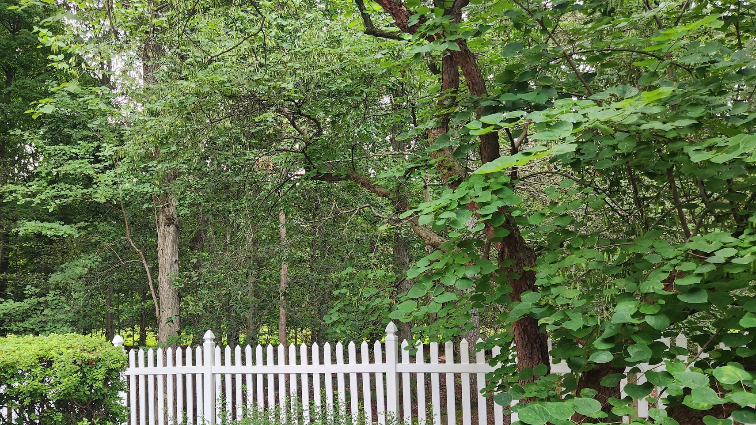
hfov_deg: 64.1
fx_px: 601
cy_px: 294
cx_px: 335
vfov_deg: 38.4
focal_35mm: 30
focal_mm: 5.4
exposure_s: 1/180
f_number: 1.8
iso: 125
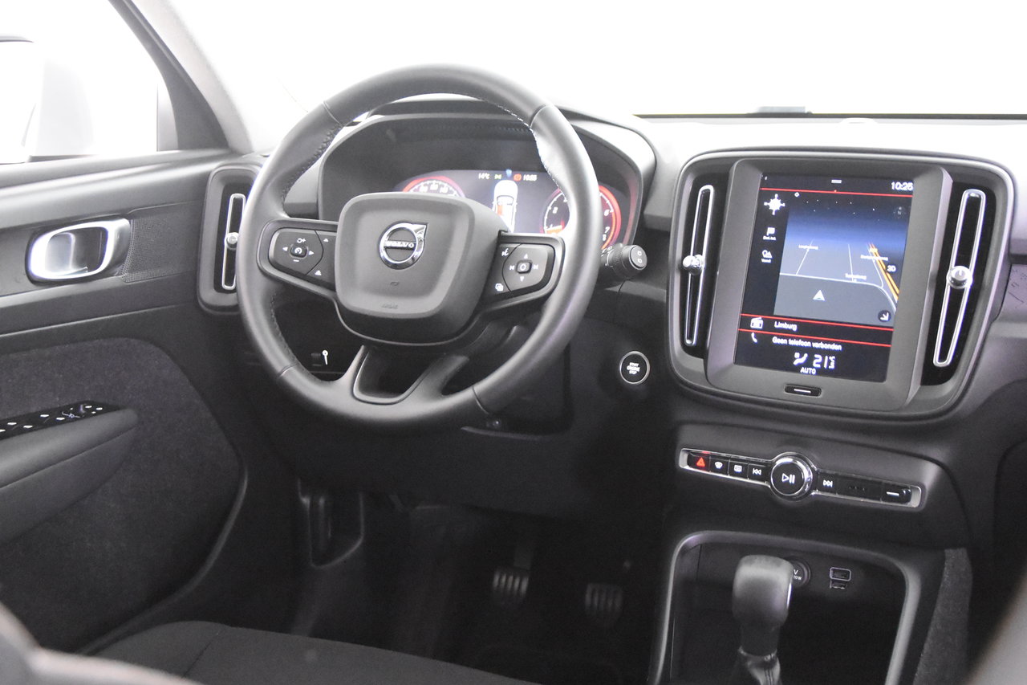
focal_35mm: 42
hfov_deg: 46.4
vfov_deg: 31.9
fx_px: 1198
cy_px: 342
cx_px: 514
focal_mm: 28
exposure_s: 1/50
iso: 12800
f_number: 3.2
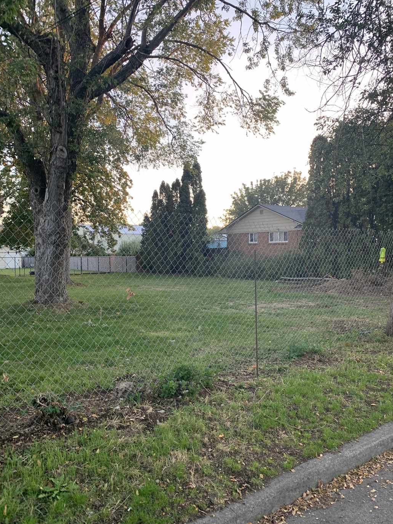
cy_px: 272
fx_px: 439
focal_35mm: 29
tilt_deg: -2.4
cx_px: 210
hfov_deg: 48.2
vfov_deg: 61.6
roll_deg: -0.7
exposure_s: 1/121
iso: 50
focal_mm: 4.25
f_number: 1.8
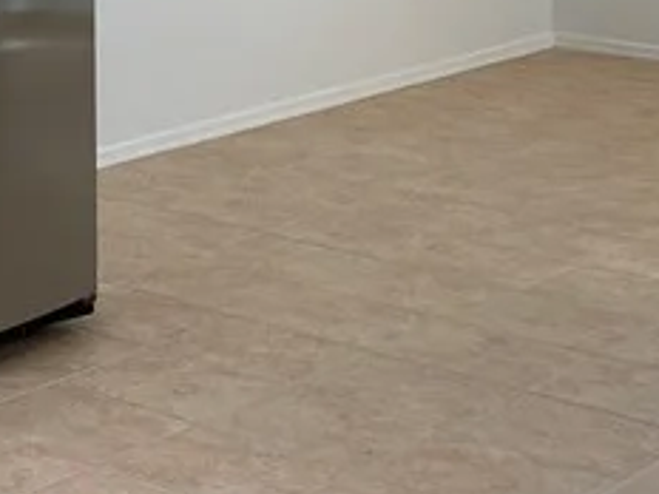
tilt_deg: -1.9
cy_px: -361
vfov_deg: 12.0
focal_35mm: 115
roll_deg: +0.4
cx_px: -440
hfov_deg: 15.3
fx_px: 2189
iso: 64
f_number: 1.8
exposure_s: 1/120
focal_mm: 4.25
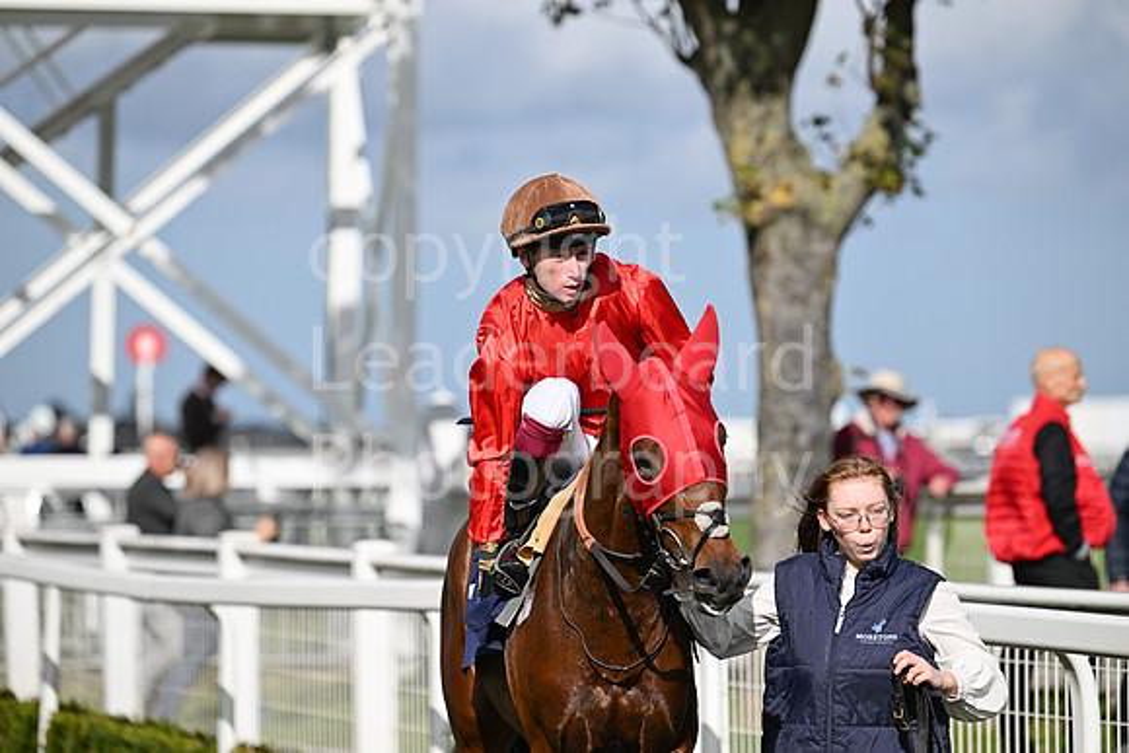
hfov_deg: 10.3
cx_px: 564
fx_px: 6273
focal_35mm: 200
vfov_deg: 6.9
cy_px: 376
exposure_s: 1/8000
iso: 500
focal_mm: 200
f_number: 4
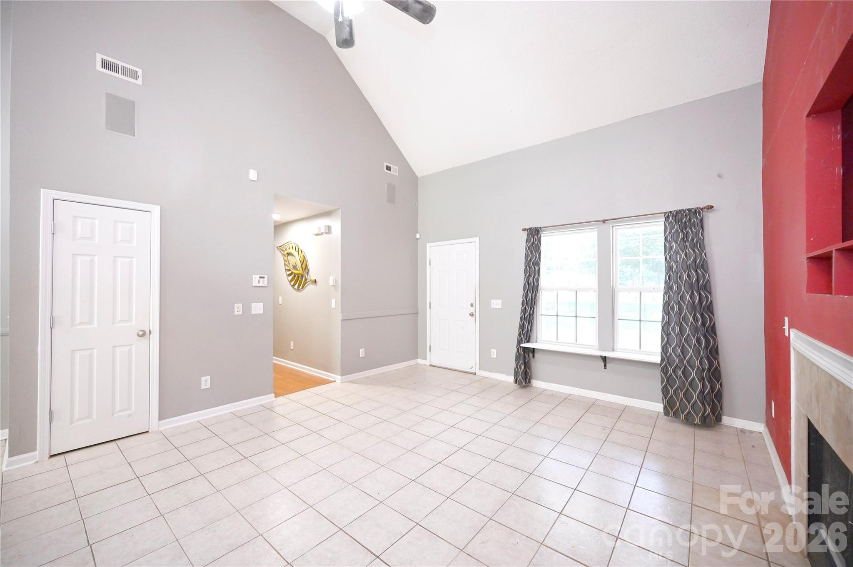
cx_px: 426
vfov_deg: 81.1
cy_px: 284
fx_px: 331
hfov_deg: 104.3
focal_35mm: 14
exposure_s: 1/125
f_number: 4
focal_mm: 14
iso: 1800
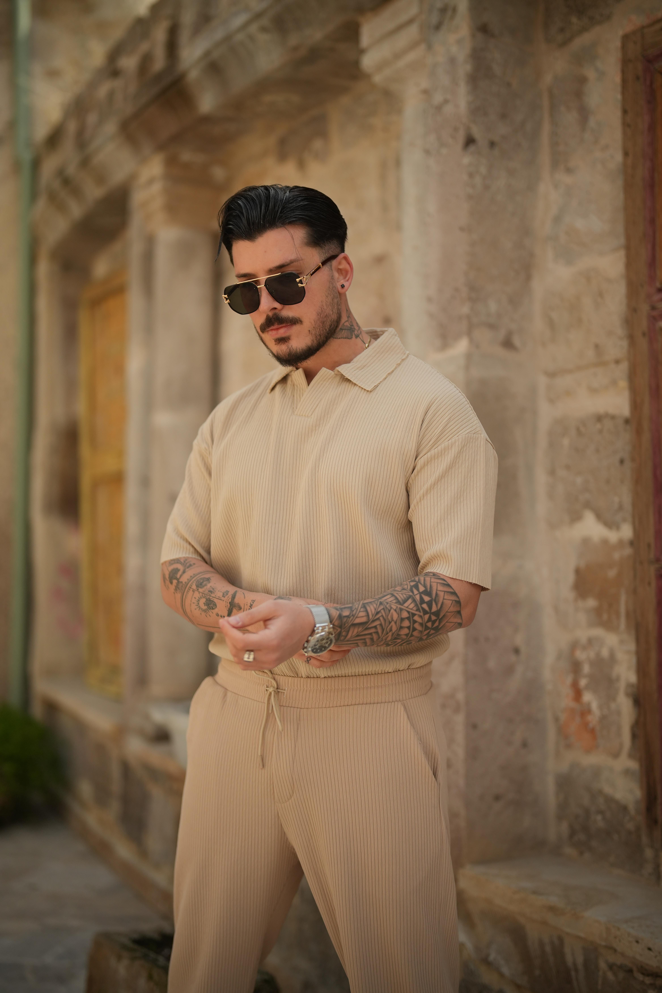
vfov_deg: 39.6
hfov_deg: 27.0
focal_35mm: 50
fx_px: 1379
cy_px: 496
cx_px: 331
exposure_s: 1/1250
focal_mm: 50
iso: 320
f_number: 1.2
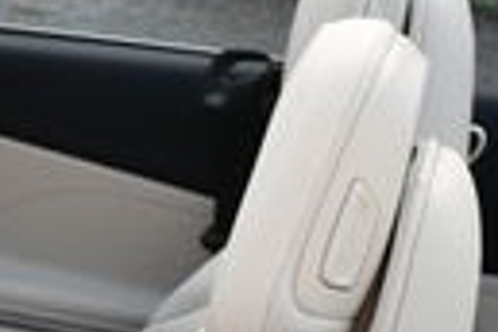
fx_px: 2476
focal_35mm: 179
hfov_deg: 10.7
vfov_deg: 7.5
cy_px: 540
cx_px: -444
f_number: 5.6
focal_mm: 18
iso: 250
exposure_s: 1/250
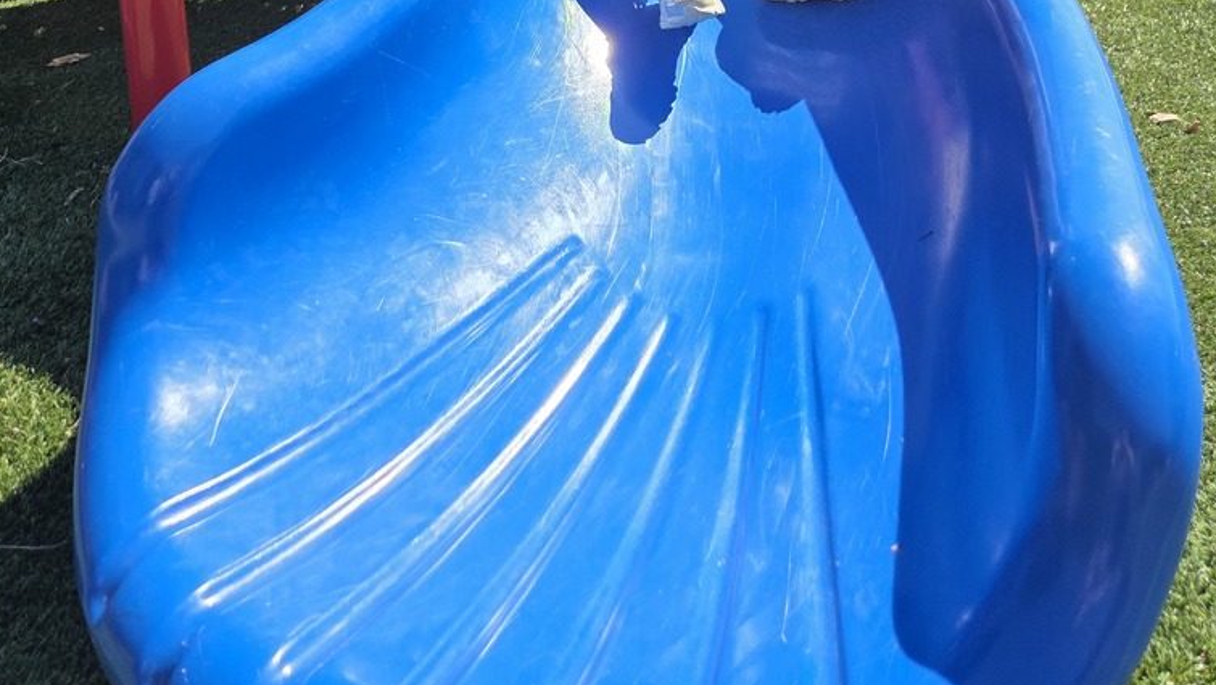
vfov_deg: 30.7
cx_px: 607
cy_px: -81
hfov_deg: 58.0
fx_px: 1096
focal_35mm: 34
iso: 80
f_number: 1.8
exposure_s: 1/3798
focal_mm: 5.4
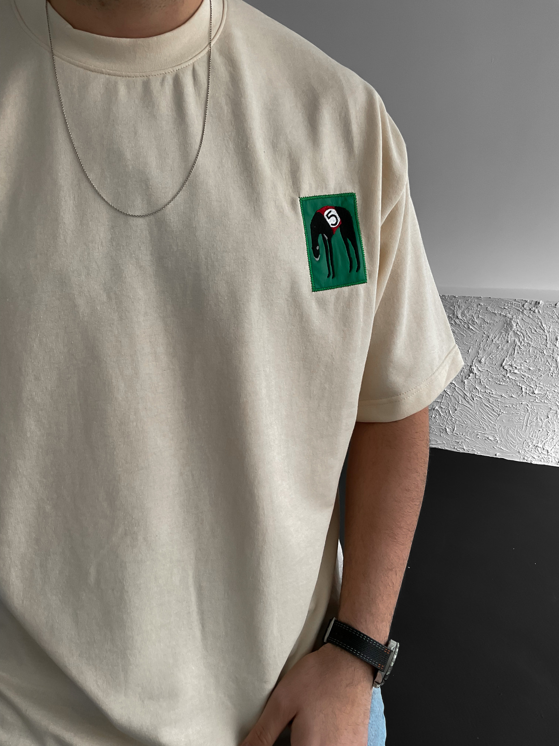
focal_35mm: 29
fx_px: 624
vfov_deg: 61.7
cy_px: 373
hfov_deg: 48.2
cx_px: 280
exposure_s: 1/120
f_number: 1.8
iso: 40
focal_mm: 3
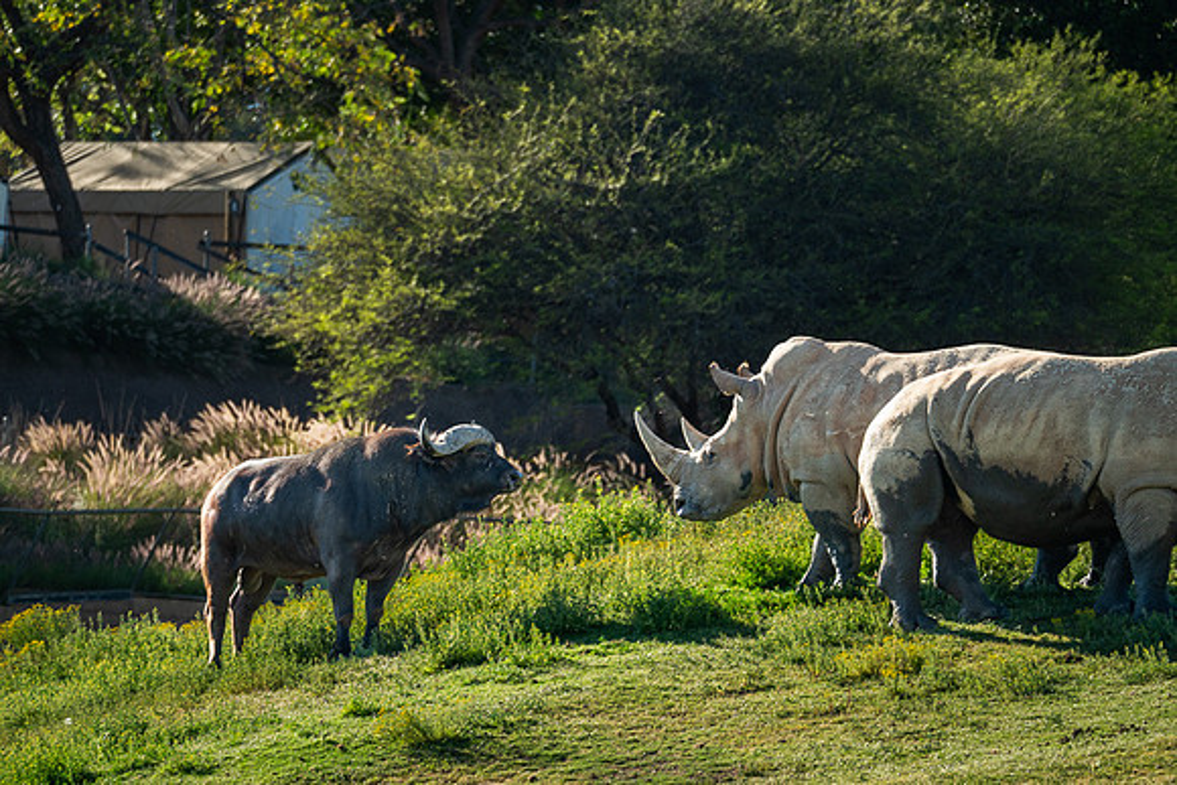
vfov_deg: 3.4
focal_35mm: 400
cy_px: 392
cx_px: 588
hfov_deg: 5.2
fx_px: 13080
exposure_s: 1/250
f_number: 8
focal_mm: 400
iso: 800
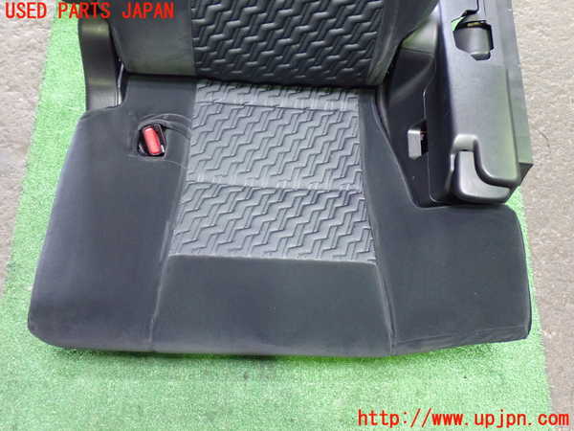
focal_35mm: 41
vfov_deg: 35.1
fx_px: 680
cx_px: 287
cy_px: 216
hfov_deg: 45.8
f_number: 2.8
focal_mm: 7.31
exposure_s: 1/25
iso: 800
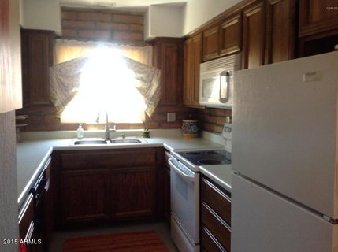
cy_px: 126
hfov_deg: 52.7
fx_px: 341
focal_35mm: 35
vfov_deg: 40.6
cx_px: 169
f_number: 2.4
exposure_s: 1/15
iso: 100
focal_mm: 4.28
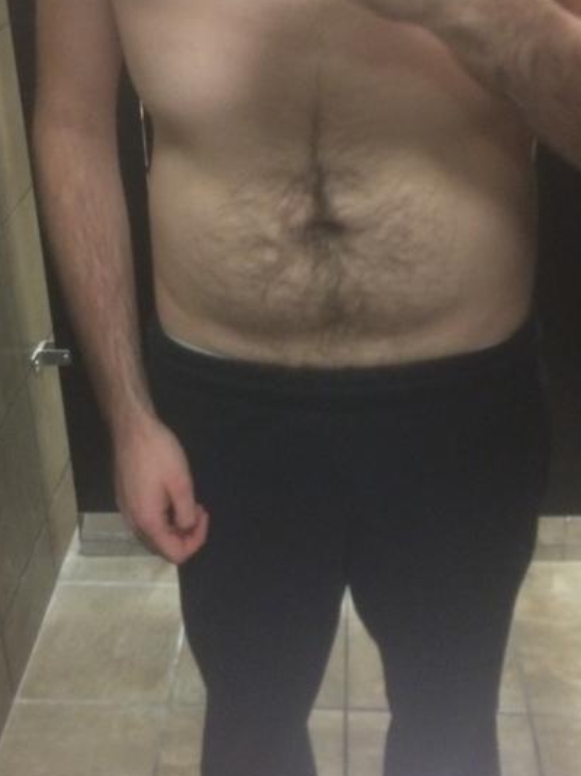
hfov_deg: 29.1
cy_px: 304
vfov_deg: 38.0
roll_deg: +2.3
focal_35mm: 50
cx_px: 250
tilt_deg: -28.4
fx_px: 1120
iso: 320
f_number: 2.2
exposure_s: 1/15
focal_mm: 4.15
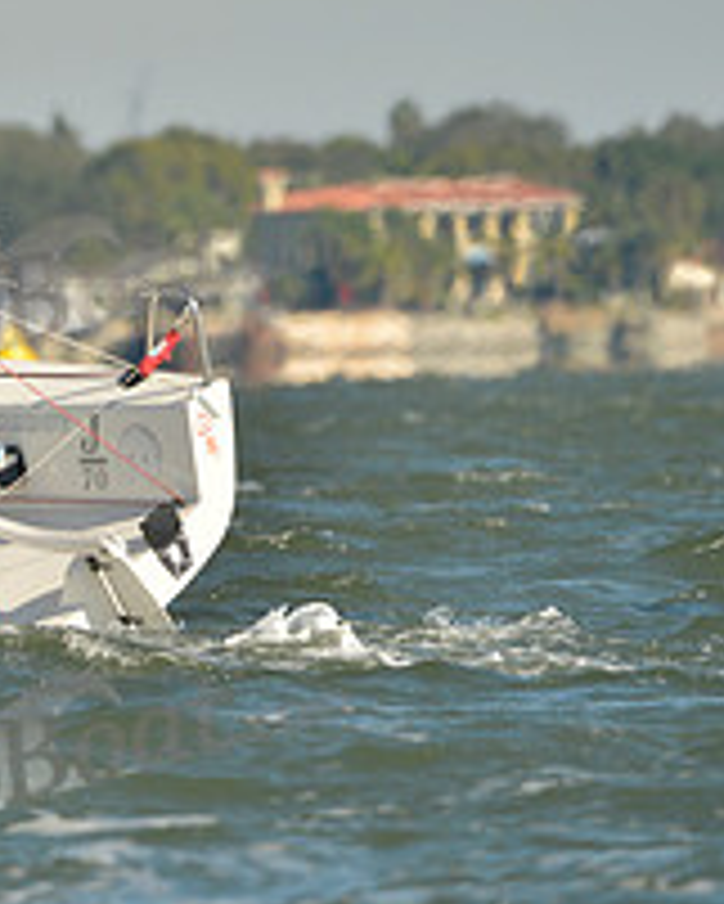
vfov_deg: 2.0
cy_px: 137
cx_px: -513
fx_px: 26042
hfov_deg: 1.6
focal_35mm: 973
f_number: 5
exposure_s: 1/1250
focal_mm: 360
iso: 200
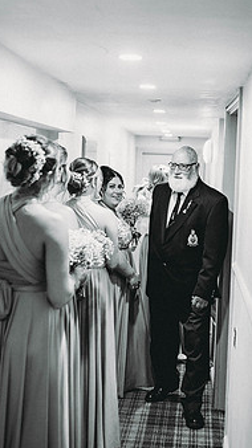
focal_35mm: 63
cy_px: 198
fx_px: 749
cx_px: 145
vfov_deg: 33.3
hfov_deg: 19.1
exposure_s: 1/160
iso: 320
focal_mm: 35
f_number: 1.6
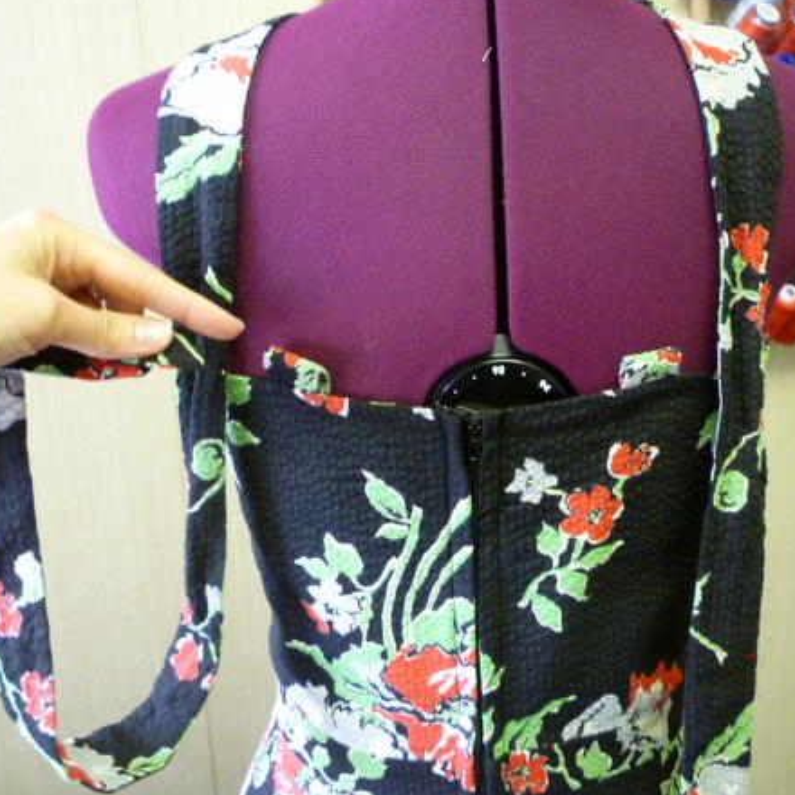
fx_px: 909
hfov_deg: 47.2
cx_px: 432
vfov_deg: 47.2
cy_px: 397
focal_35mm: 35
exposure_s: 1/20
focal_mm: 5.2
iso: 400
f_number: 3.3
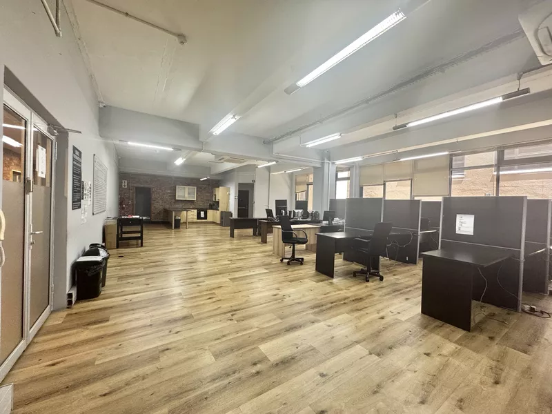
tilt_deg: -0.9
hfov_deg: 102.1
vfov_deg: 85.7
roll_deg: -2.2
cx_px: 276
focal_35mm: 14
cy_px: 207
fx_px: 223
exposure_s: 1/100
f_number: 2.2
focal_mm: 2.22
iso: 200
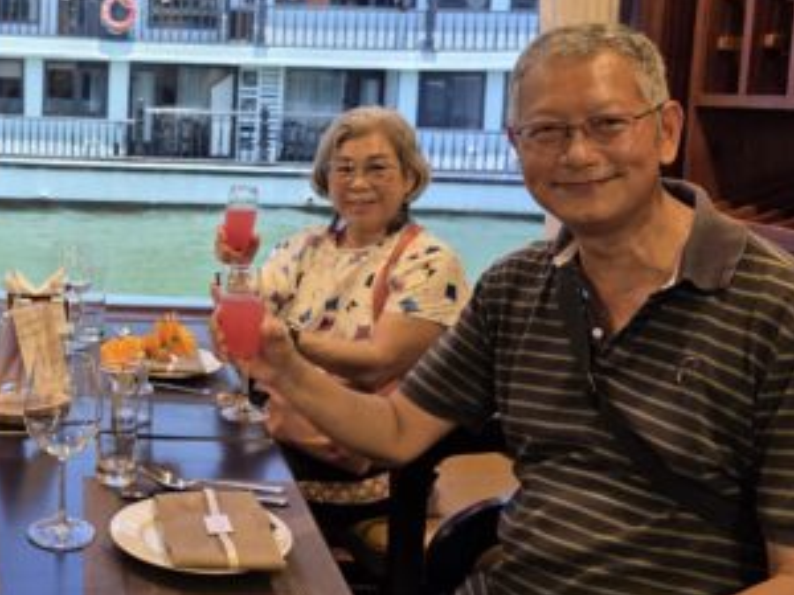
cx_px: 90
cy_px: 185
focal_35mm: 46
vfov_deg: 31.2
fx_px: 1055
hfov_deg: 38.6
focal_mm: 6.3
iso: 125
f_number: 1.7
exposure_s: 1/100
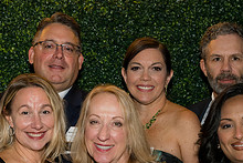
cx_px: 46
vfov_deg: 11.8
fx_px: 783
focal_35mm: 116
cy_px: 123
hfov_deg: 17.5
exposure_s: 1/160
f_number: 5
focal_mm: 44
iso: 800
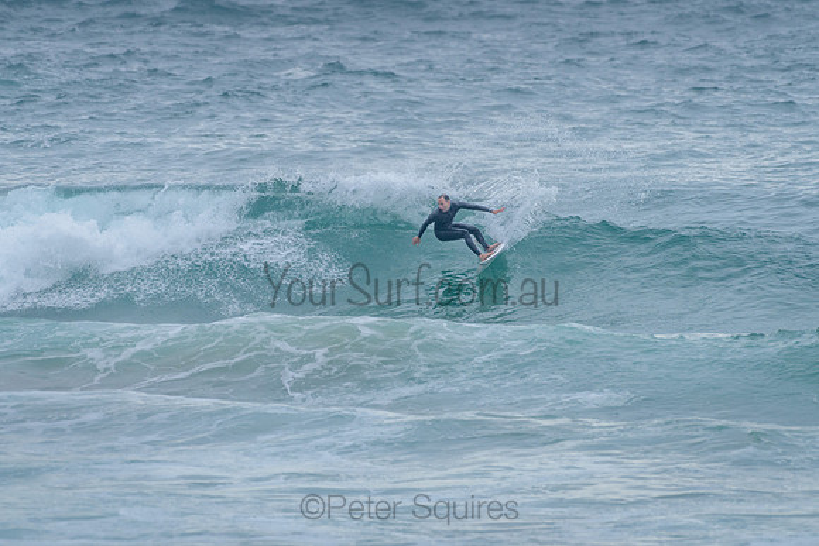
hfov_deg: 3.4
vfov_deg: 2.2
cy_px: 212
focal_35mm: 613
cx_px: 411
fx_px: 13943
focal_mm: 500
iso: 720
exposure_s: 1/1250
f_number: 5.6
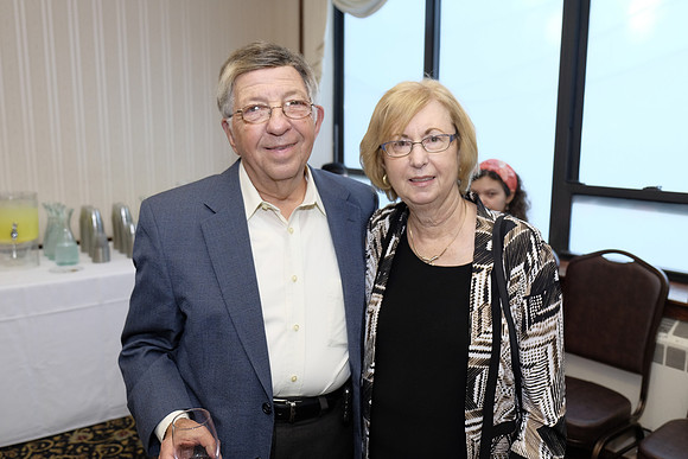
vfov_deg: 41.1
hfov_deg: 58.7
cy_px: 230
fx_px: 612
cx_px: 344
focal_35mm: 32
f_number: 3.2
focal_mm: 21.4
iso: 800
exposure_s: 1/180
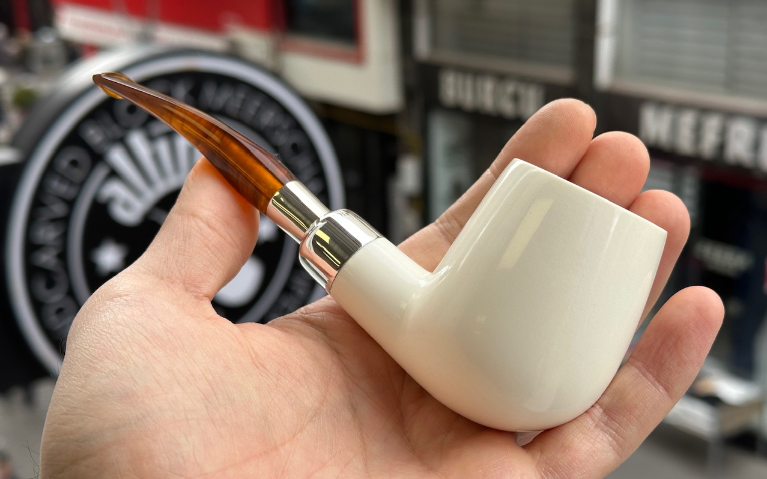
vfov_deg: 25.3
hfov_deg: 39.6
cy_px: 271
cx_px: 383
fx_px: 1066
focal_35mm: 51
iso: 64
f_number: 1.78
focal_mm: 6.86
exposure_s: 1/646
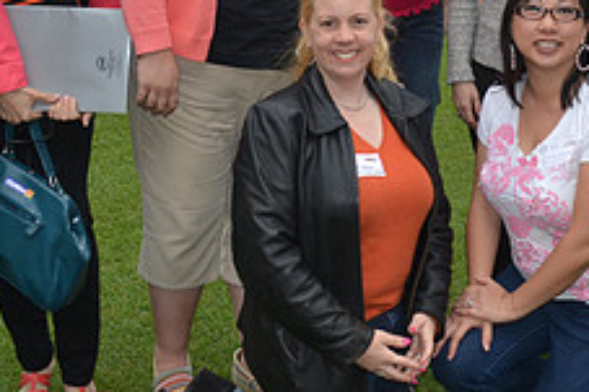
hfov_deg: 28.5
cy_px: -32
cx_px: 490
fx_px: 1128
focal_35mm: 69
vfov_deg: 19.0
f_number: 6.3
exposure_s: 1/160
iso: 100
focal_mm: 18
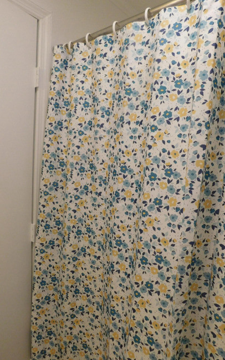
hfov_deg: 49.3
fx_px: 245
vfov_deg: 72.6
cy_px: 182
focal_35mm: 25
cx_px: 111
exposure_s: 1/30
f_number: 3
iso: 200
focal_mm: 4
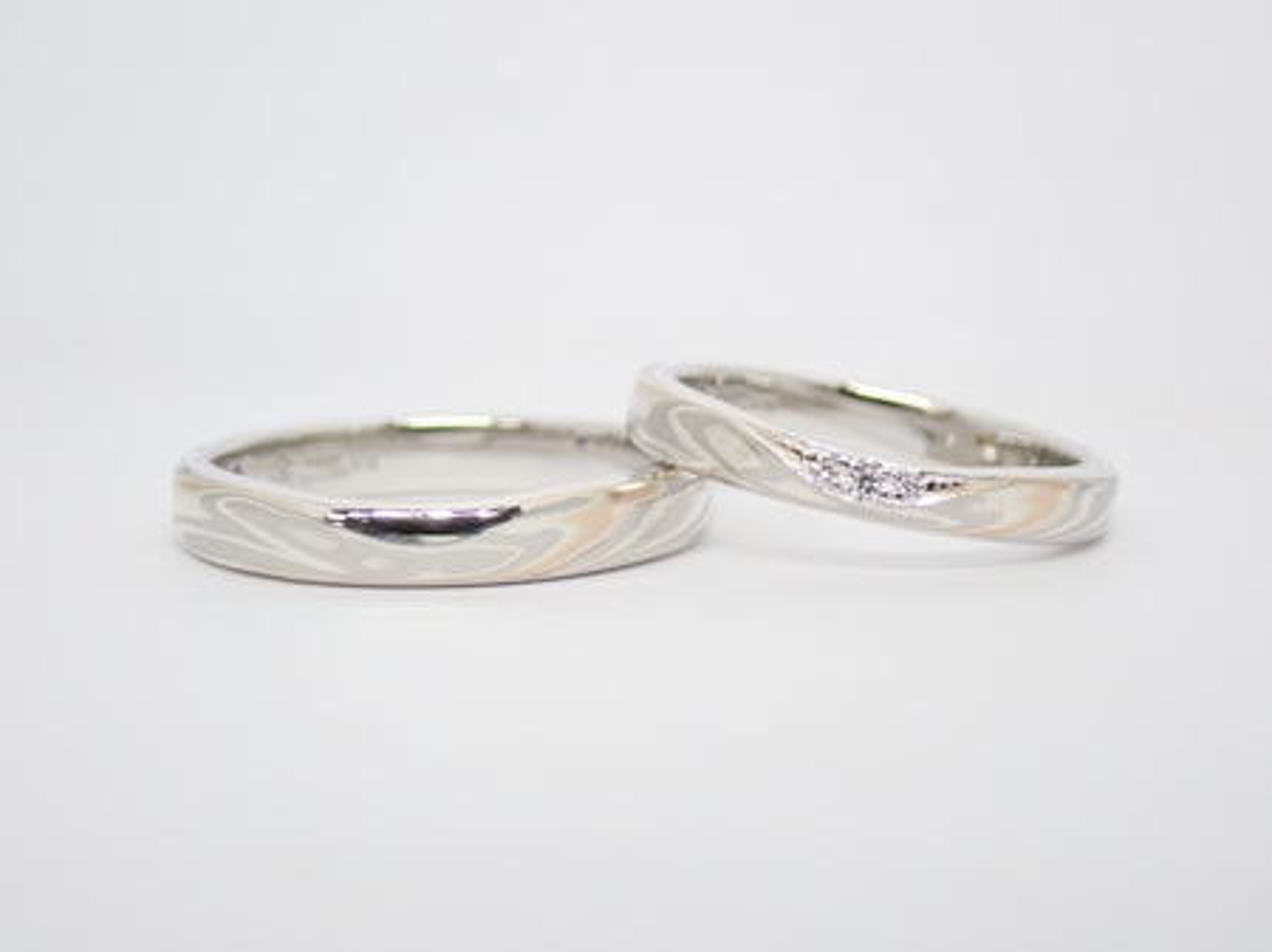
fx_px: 2828
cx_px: 636
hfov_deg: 25.3
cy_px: 476
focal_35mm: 77
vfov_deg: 19.1
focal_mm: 13.65
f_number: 4.1
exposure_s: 1/100
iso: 200
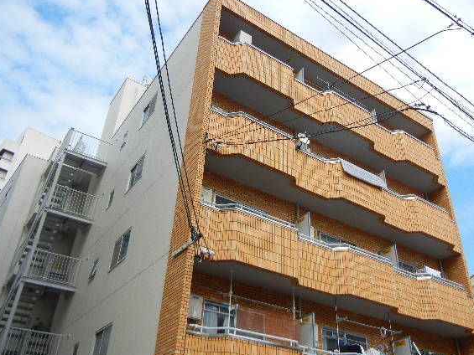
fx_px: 466
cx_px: 263
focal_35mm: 34
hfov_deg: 53.8
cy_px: 179
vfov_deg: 41.8
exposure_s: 1/312
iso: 160
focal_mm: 5.4
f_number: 7
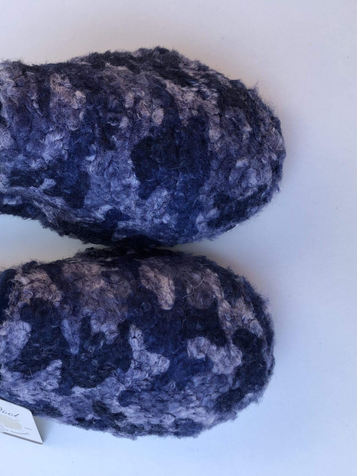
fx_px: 522
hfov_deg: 36.0
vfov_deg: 49.0
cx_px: 54
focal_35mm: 38
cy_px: 236
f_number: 1.8
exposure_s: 1/152
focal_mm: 3.99
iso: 20
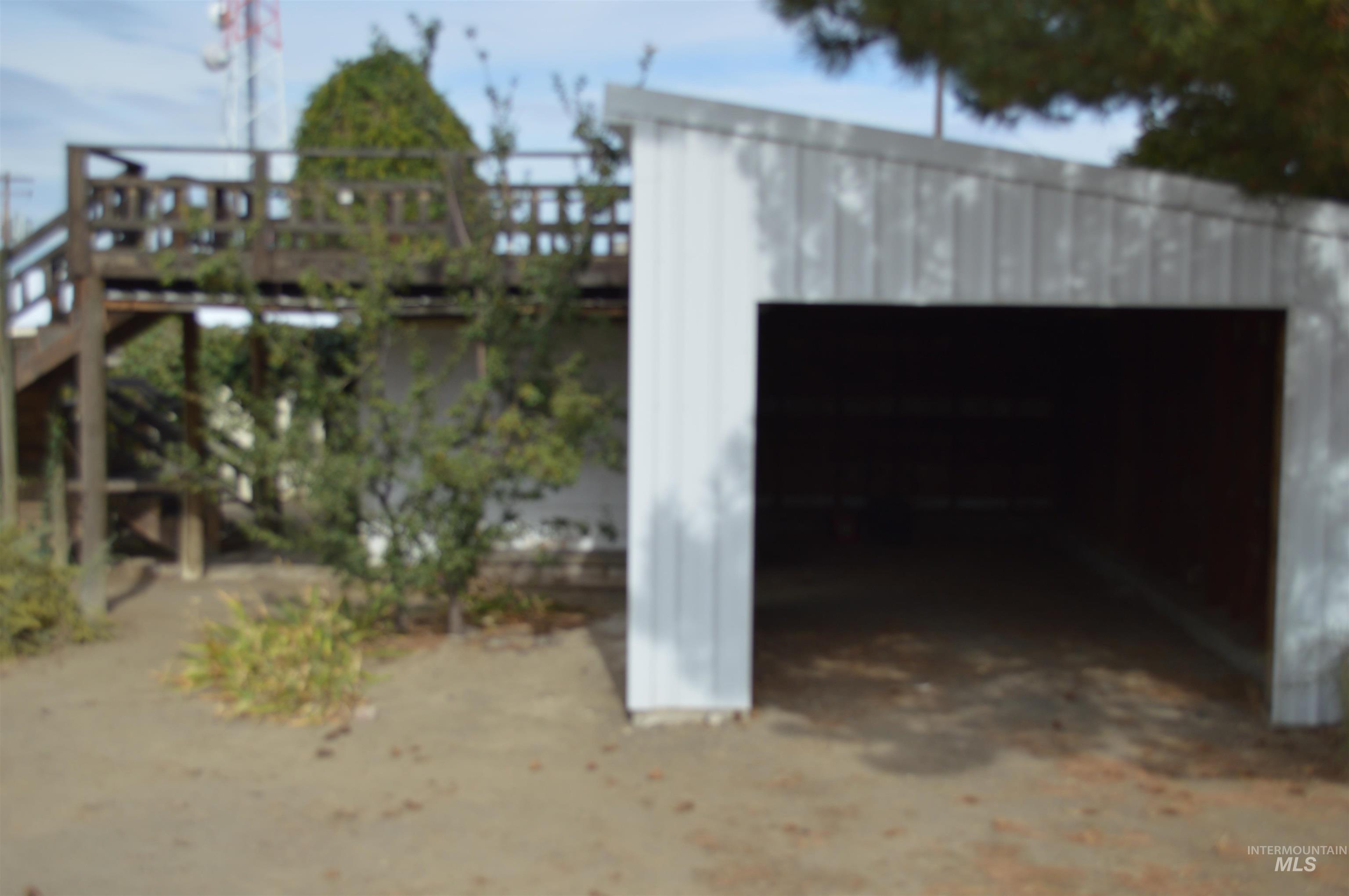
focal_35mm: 44
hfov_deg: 45.0
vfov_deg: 30.8
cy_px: 448
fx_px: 1628
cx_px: 674
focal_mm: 29
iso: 100
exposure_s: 1/640
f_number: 4.5
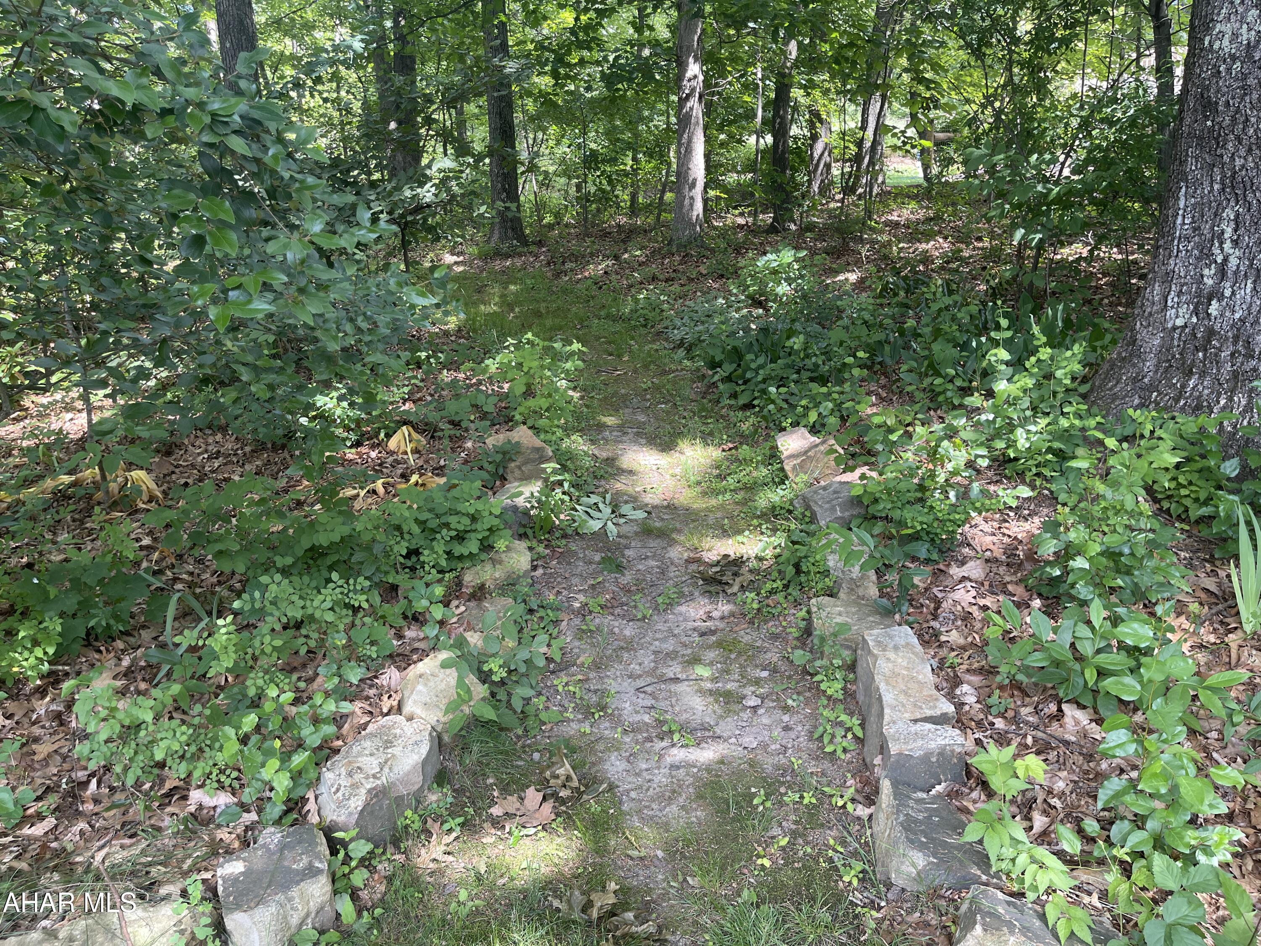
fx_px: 911
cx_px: 630
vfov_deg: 54.9
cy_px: 473
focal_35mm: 25
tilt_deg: -13.3
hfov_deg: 69.4
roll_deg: +0.6
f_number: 1.6
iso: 50
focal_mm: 5.1
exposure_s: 1/121
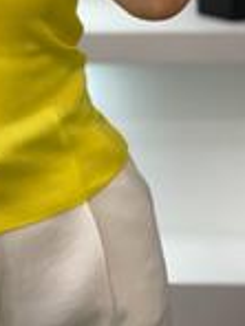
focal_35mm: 145
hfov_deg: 10.0
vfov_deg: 13.1
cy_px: -98
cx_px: -77
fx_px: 1368
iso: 100
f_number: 2
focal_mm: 6
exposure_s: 1/100
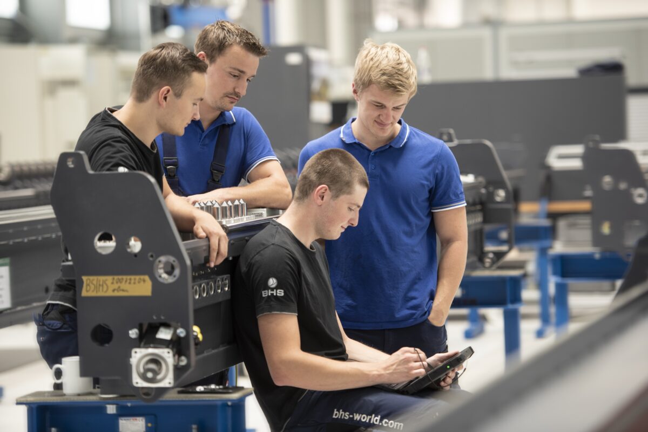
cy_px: 216
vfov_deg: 10.2
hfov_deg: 15.2
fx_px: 2431
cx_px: 324
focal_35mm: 135
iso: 400
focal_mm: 135
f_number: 3.2
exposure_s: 1/125
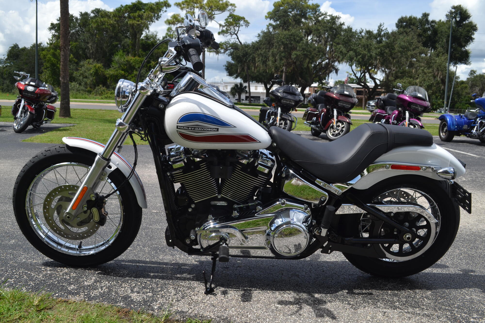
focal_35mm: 36
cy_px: 162
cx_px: 242
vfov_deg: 36.9
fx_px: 485
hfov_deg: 53.1
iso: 100
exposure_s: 1/250
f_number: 8
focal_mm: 24
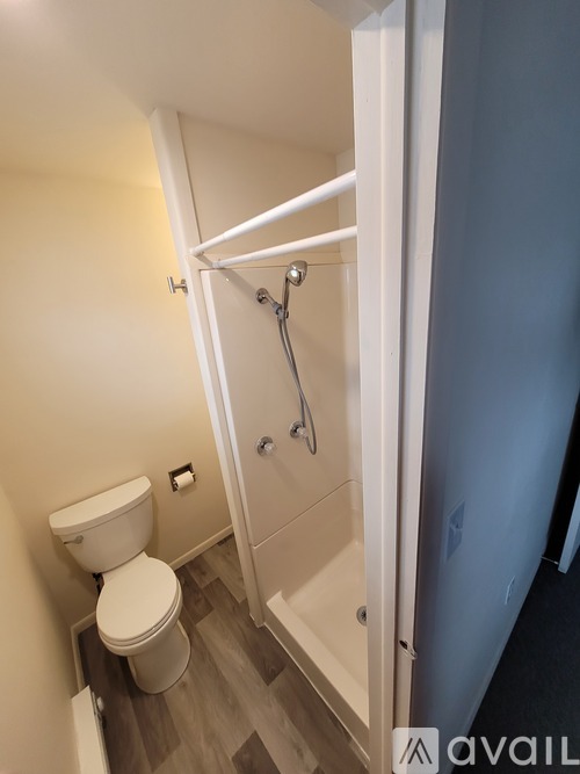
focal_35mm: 13
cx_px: 290
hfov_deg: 89.9
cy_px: 387
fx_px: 291
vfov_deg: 106.2
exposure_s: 1/60
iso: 125
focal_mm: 1.74
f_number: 2.2
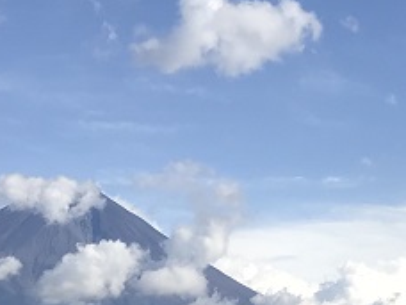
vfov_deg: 13.9
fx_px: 1173
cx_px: 305
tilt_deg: -2.3
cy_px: 456
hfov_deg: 19.5
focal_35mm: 100
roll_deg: -0.9
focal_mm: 3.99
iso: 20
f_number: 1.8
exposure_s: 1/2817
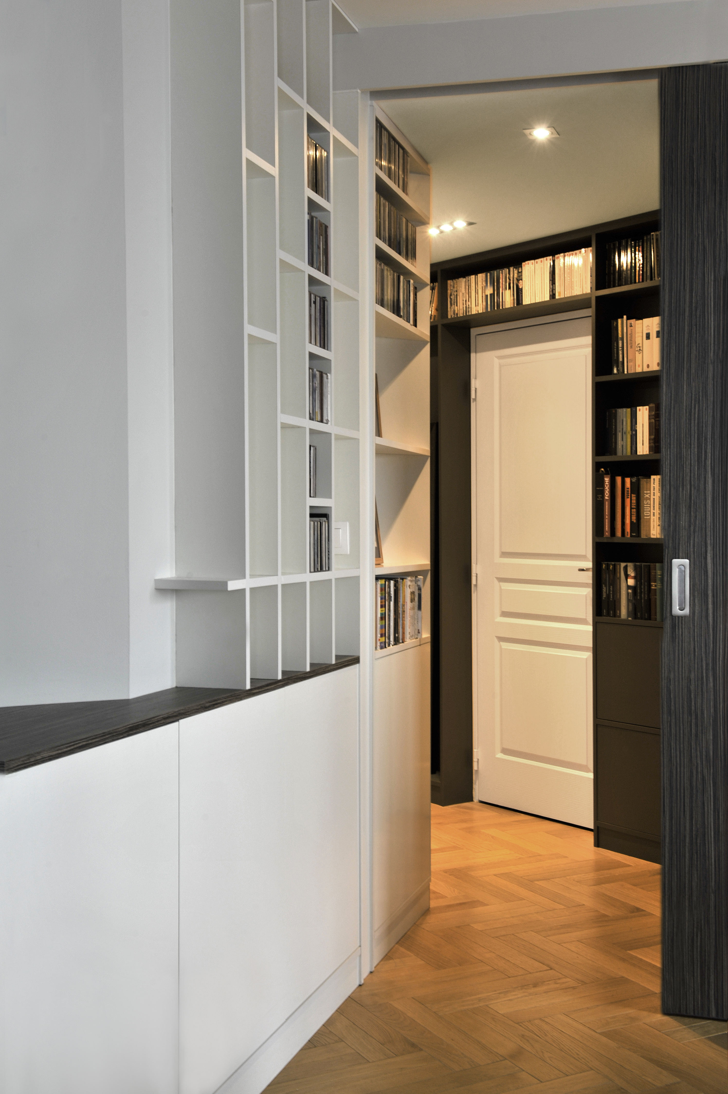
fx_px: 1336
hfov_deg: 30.5
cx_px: 364
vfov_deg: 44.5
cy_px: 547
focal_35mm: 44
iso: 200
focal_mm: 44
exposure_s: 1/5
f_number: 11
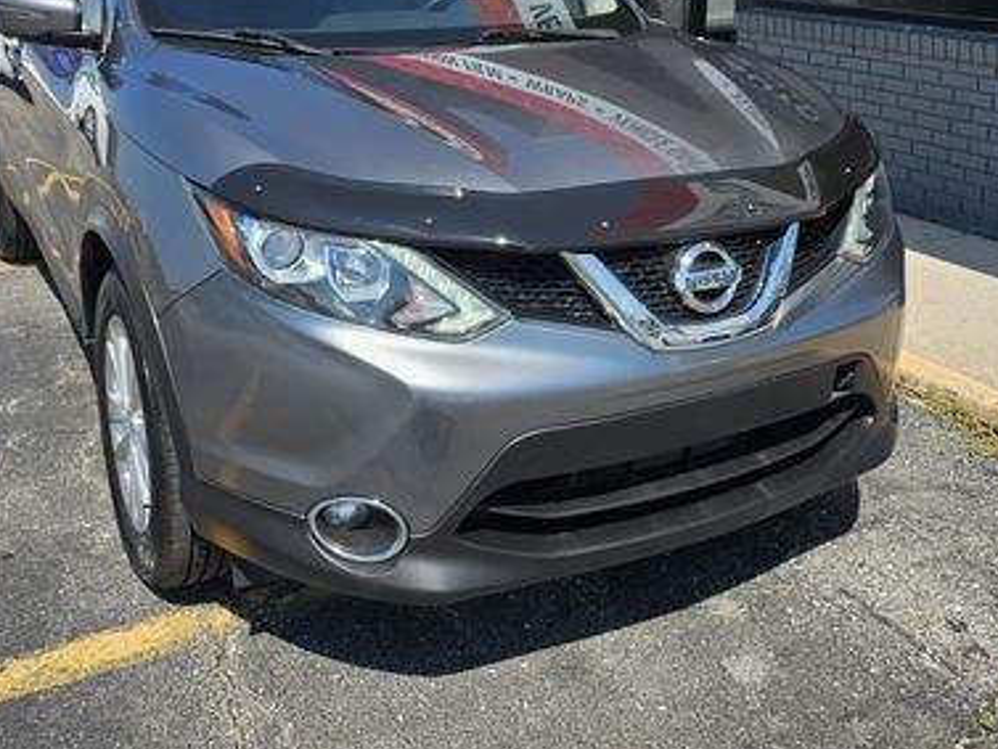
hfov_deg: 47.8
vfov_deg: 35.9
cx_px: 522
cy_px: 175
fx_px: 1125
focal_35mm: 39
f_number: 1.7
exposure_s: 1/607
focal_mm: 6.3
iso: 10
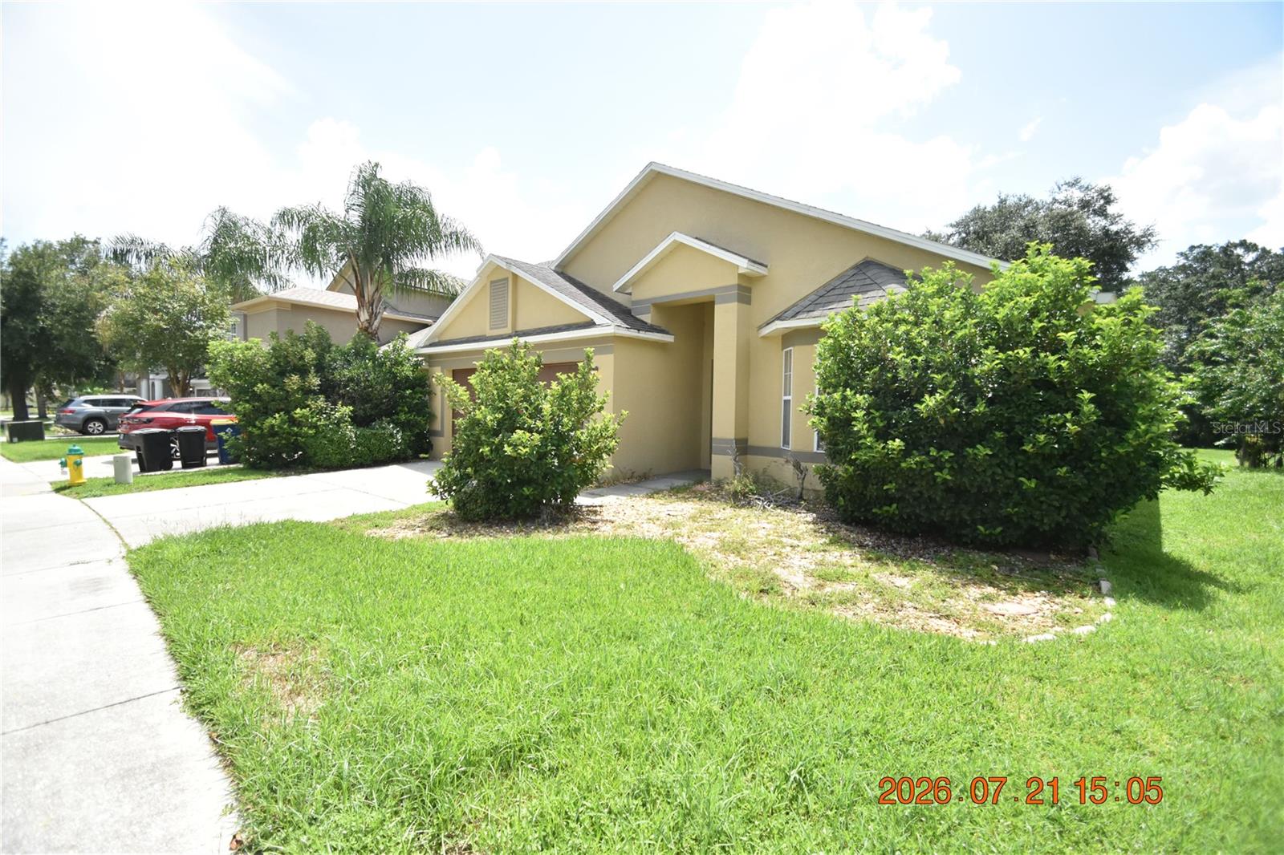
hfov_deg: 100.4
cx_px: 642
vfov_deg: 77.3
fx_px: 535
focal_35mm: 15
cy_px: 428
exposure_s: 1/4000
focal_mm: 10
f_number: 3.5
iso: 800
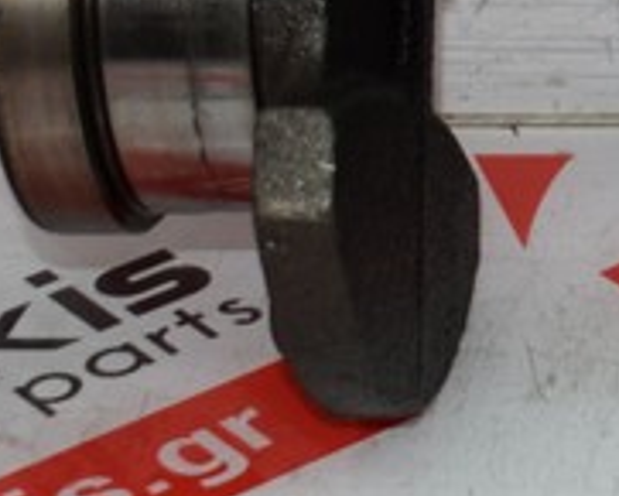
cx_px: 1467
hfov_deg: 7.7
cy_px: -26
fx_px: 4271
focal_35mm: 233
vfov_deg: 6.6
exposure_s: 1/200
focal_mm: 30
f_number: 4.2
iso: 500
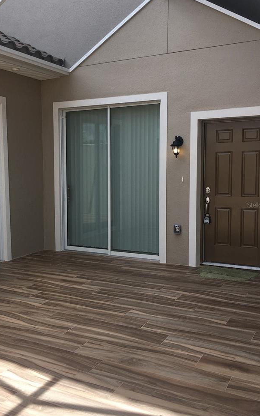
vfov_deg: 51.5
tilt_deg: -4.9
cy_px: 205
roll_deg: +0.6
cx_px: 85
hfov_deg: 33.3
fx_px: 431
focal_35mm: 38
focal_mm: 4.15
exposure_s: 1/375
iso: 25
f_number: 2.2
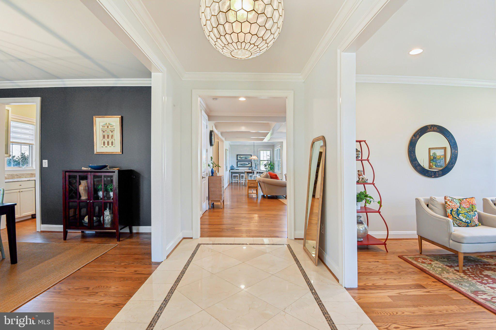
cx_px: 248
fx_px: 220
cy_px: 165
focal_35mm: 16
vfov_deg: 73.7
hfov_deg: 96.7
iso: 400
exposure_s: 1/30
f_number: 8
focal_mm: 16
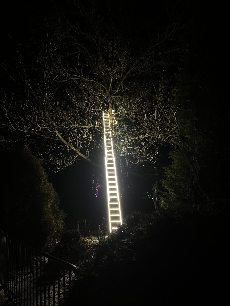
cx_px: 115
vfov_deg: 67.3
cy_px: 153
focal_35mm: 26
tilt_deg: +17.5
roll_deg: -0.3
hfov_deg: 53.1
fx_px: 230
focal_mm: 5.7
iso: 400
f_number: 1.5
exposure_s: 1/33
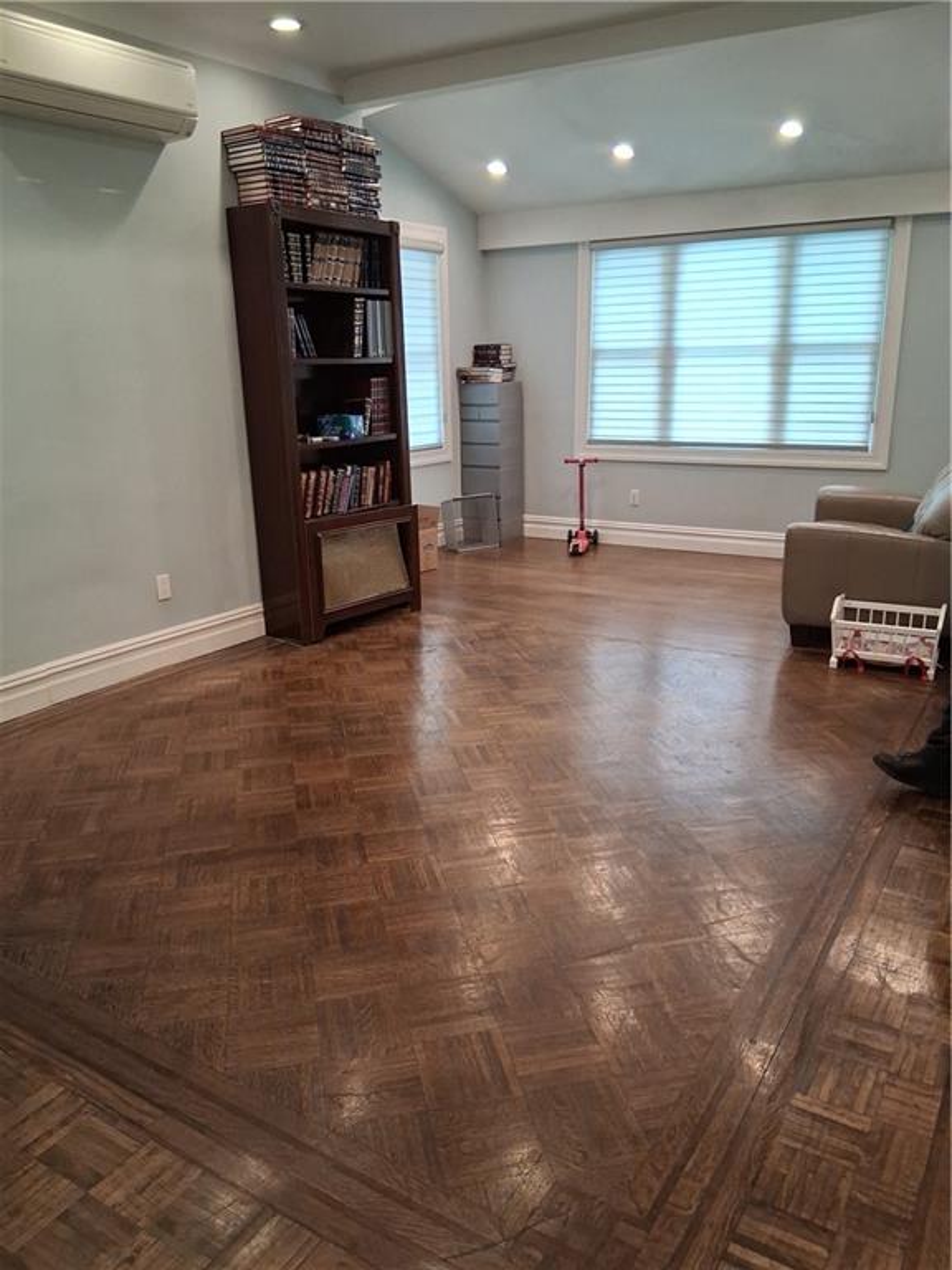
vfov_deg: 67.3
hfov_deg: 53.1
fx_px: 953
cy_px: 635
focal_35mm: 26
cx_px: 476
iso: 400
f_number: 1.8
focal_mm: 3.98
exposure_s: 1/100
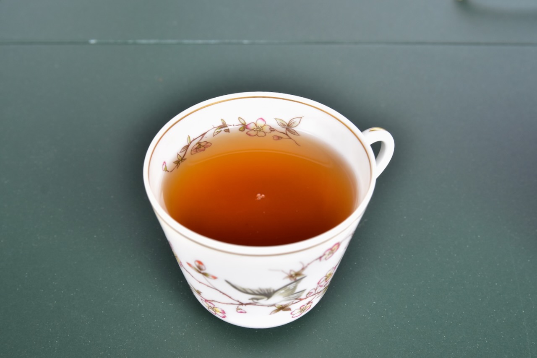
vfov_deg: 25.1
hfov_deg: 36.9
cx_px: 268
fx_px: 806
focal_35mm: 54
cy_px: 179
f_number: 8
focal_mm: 36
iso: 640
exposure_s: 1/125
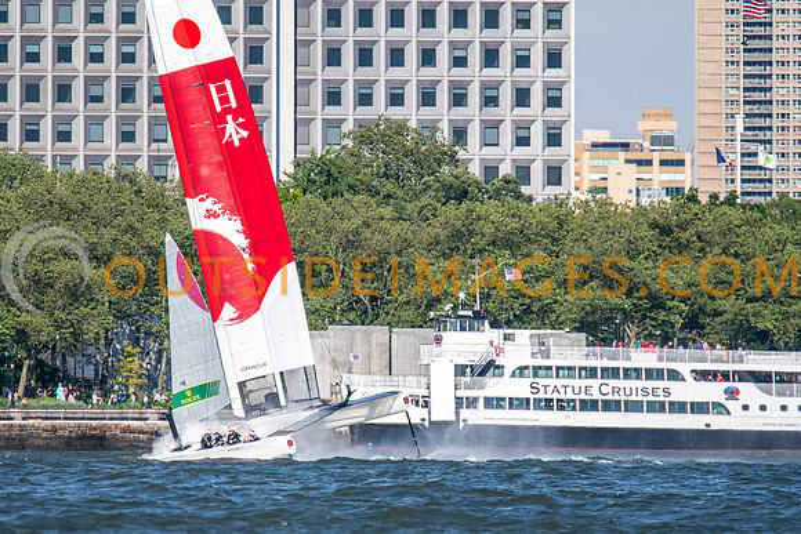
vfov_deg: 1.8
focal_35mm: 748
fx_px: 16636
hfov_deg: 2.8
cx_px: 326
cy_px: 317
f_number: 5.6
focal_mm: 420
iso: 500
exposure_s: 1/2500
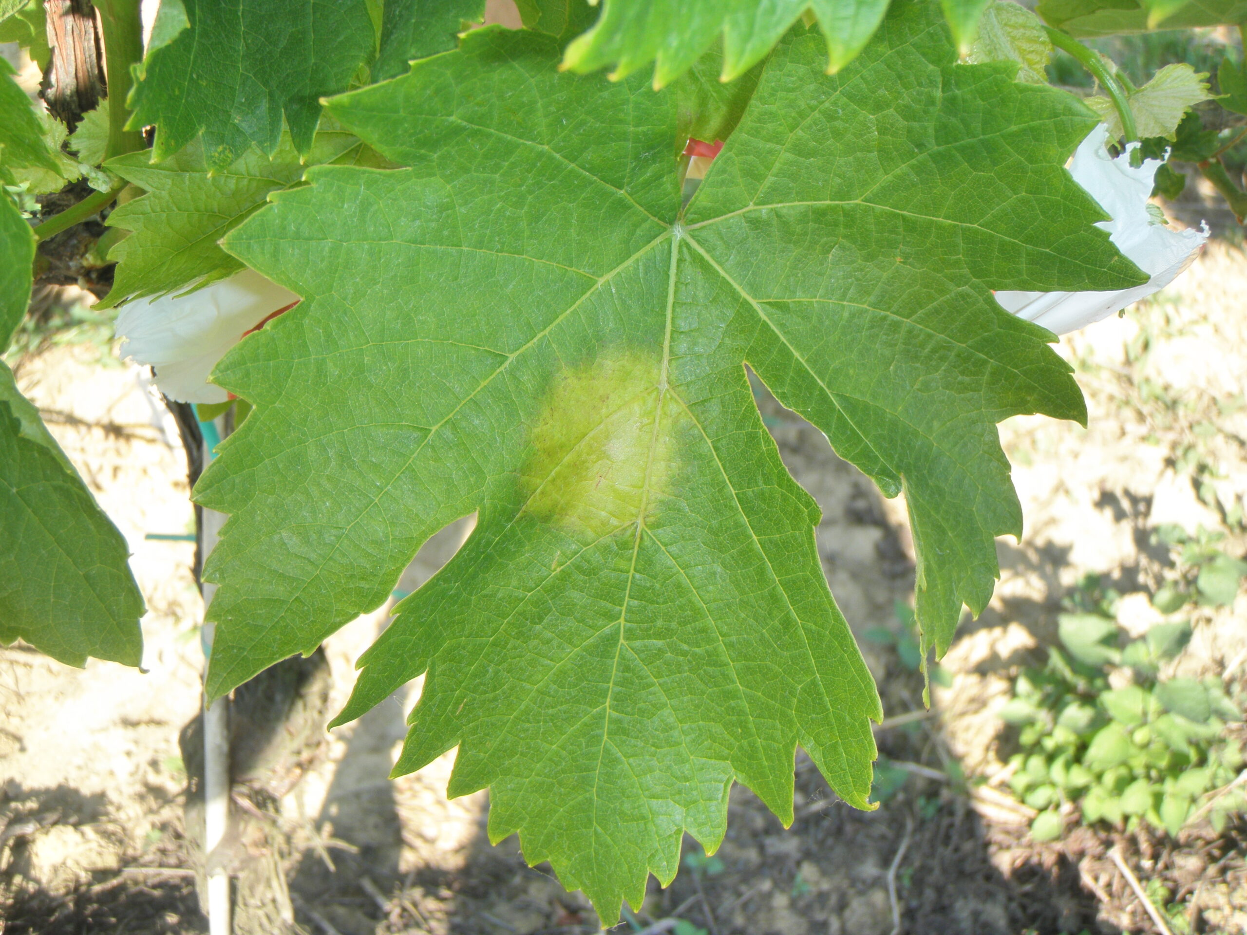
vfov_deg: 37.7
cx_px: 624
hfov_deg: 49.0
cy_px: 468
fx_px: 1369
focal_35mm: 38
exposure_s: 1/100
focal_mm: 6.7
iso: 50
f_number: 3.5
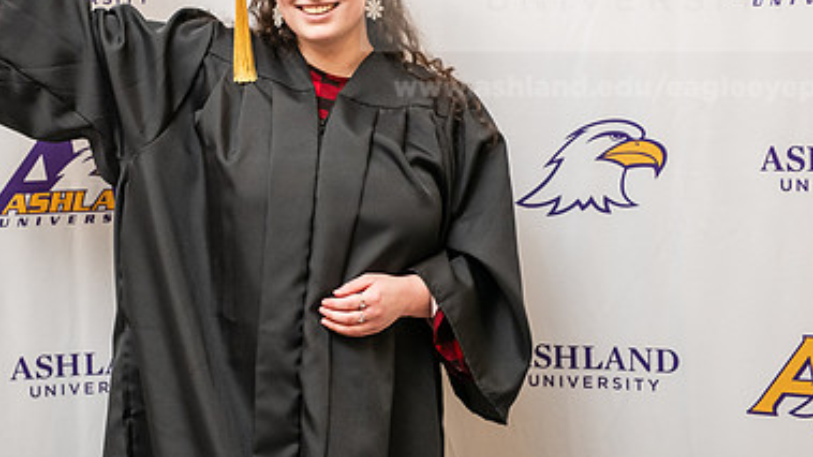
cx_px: 296
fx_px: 2004
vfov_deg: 13.0
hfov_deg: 22.9
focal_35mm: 93
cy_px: 132
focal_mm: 58
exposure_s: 1/160
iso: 2000
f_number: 3.2
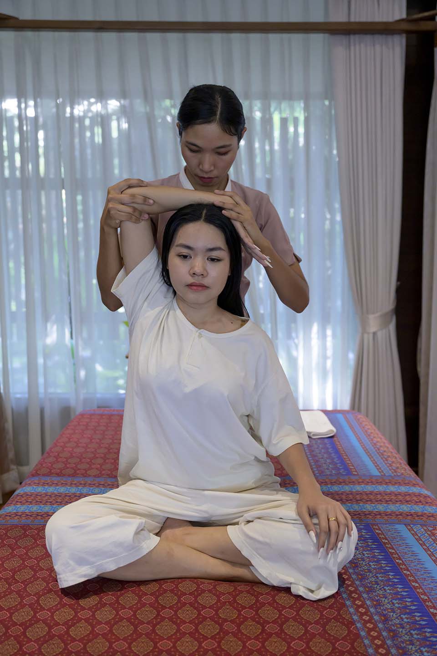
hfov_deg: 36.9
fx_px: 655
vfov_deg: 53.1
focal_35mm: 36
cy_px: 328
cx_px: 218
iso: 2800
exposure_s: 1/200
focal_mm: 36
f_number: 3.5
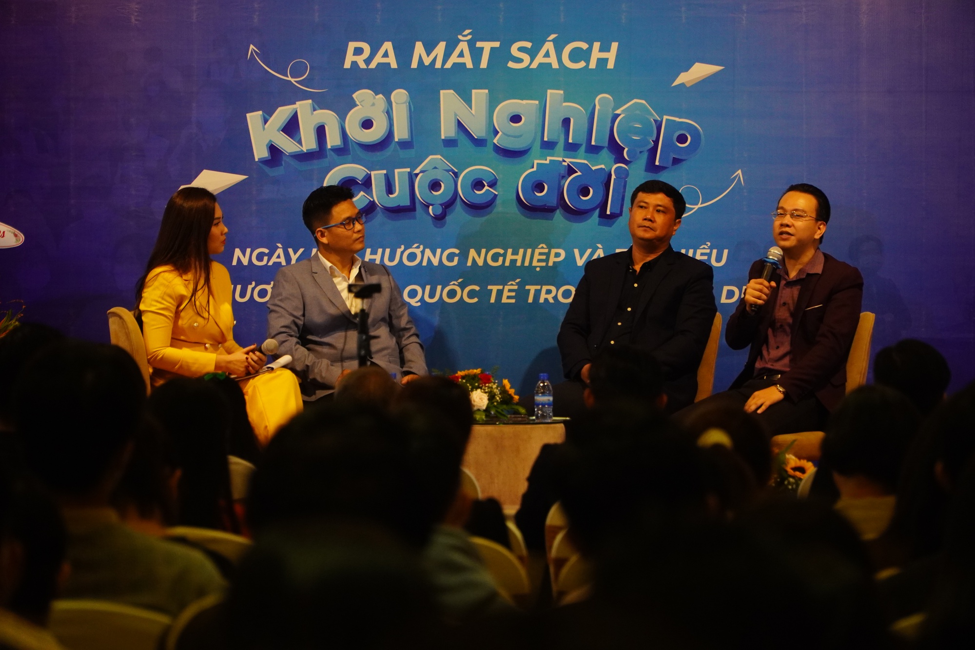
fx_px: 4265
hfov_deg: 13.0
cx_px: 488
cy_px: 325
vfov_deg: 8.7
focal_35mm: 158
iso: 1600
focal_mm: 105
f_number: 4
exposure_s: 1/80
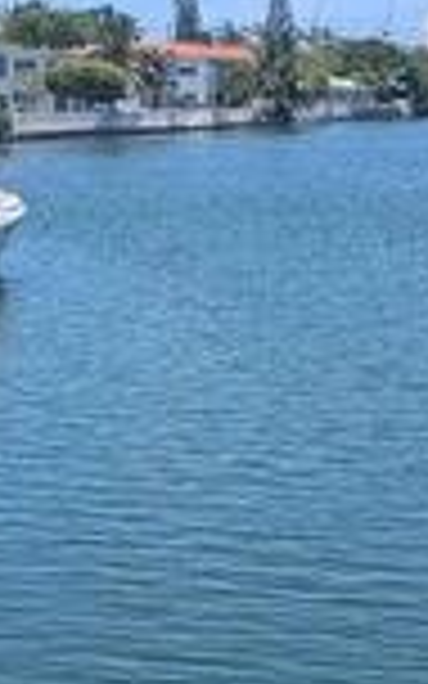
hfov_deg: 12.2
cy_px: 162
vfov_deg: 19.3
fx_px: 1997
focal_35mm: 107
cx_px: 239
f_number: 1.68
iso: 20
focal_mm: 6.9
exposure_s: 1/8333
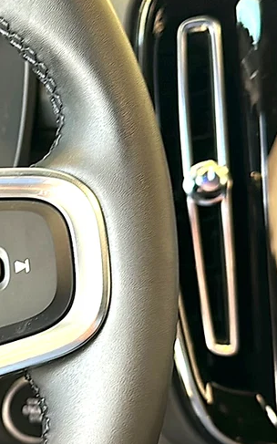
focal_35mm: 61
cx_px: -32
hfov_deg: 20.3
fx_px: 737
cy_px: 236
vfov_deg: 33.5
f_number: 1.78
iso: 320
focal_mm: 6.86
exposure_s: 1/40
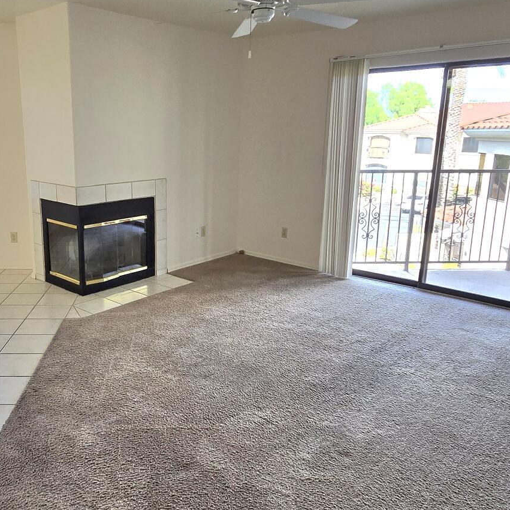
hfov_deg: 58.3
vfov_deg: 59.0
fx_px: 450
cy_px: 237
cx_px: 189
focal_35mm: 27
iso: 100
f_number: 2.2
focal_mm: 2.2
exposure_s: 1/120
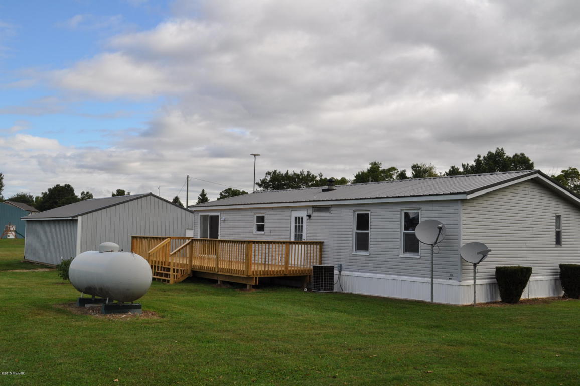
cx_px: 290
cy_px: 193
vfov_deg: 38.3
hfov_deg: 55.2
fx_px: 555
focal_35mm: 34
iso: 200
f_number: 13
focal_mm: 23
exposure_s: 1/200
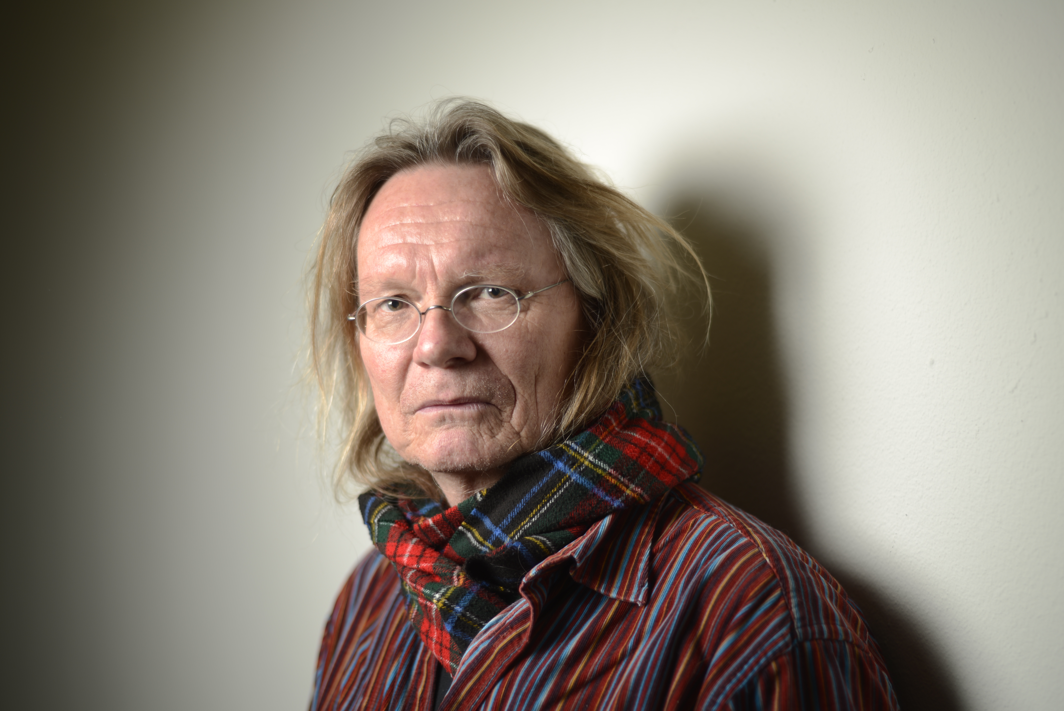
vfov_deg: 27.0
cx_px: 532
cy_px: 356
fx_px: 1478
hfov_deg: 39.6
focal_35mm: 50
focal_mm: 50
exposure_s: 1/200
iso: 50
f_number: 1.8
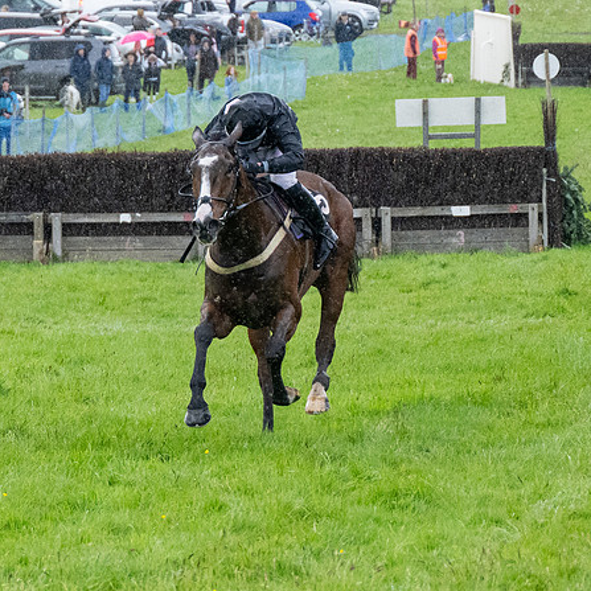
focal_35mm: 307
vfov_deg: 5.7
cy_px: 327
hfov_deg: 5.7
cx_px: 238
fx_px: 5930
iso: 2000
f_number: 4
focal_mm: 98
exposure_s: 1/1000
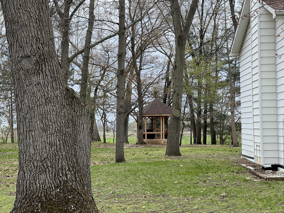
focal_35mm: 77
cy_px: 106
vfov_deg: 19.1
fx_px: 632
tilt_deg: +2.4
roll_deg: +0.7
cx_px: 142
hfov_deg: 25.3
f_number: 2.8
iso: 32
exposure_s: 1/193
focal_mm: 9
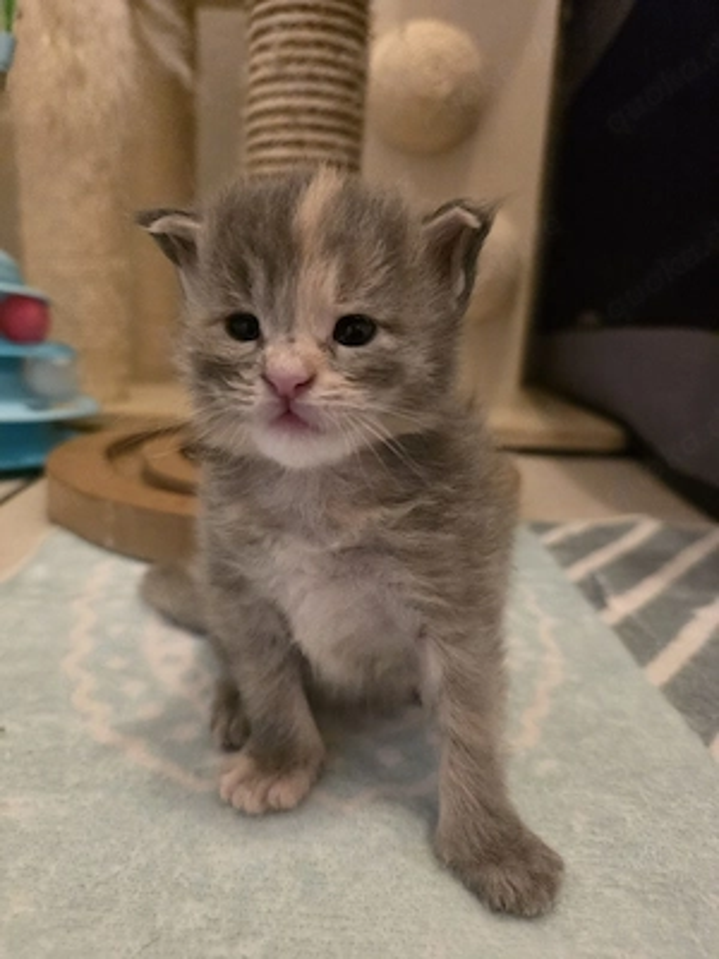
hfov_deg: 58.9
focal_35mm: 23
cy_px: 480
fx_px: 637
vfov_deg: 73.9
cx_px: 360
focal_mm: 6.3
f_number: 1.7
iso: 1600
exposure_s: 1/101
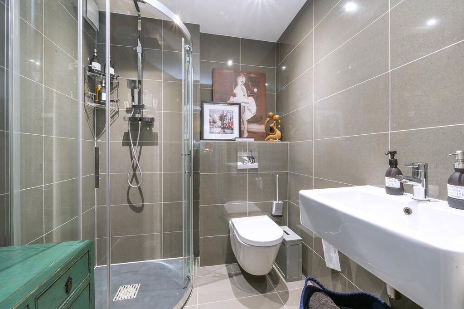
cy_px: 154
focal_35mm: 14
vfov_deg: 81.1
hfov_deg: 104.3
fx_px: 180
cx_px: 232
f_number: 16
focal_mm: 14
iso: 200
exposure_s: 4
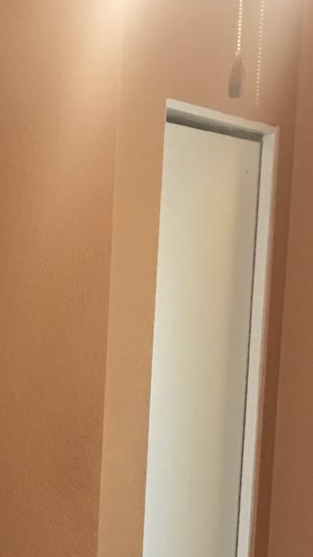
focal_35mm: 107
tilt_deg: -10.6
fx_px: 1580
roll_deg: +0.4
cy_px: 724
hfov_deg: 10.5
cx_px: -292
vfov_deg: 18.6
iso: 64
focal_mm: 4.15
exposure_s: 1/17
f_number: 2.2
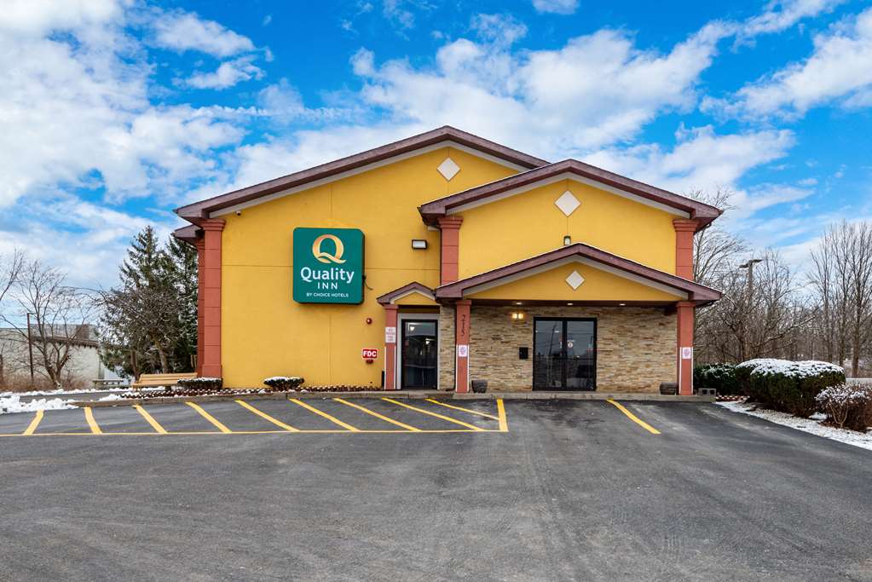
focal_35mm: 19
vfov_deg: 64.6
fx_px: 460
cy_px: 291
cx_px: 436
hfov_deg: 86.9
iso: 100
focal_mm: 19
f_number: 10
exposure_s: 1/20
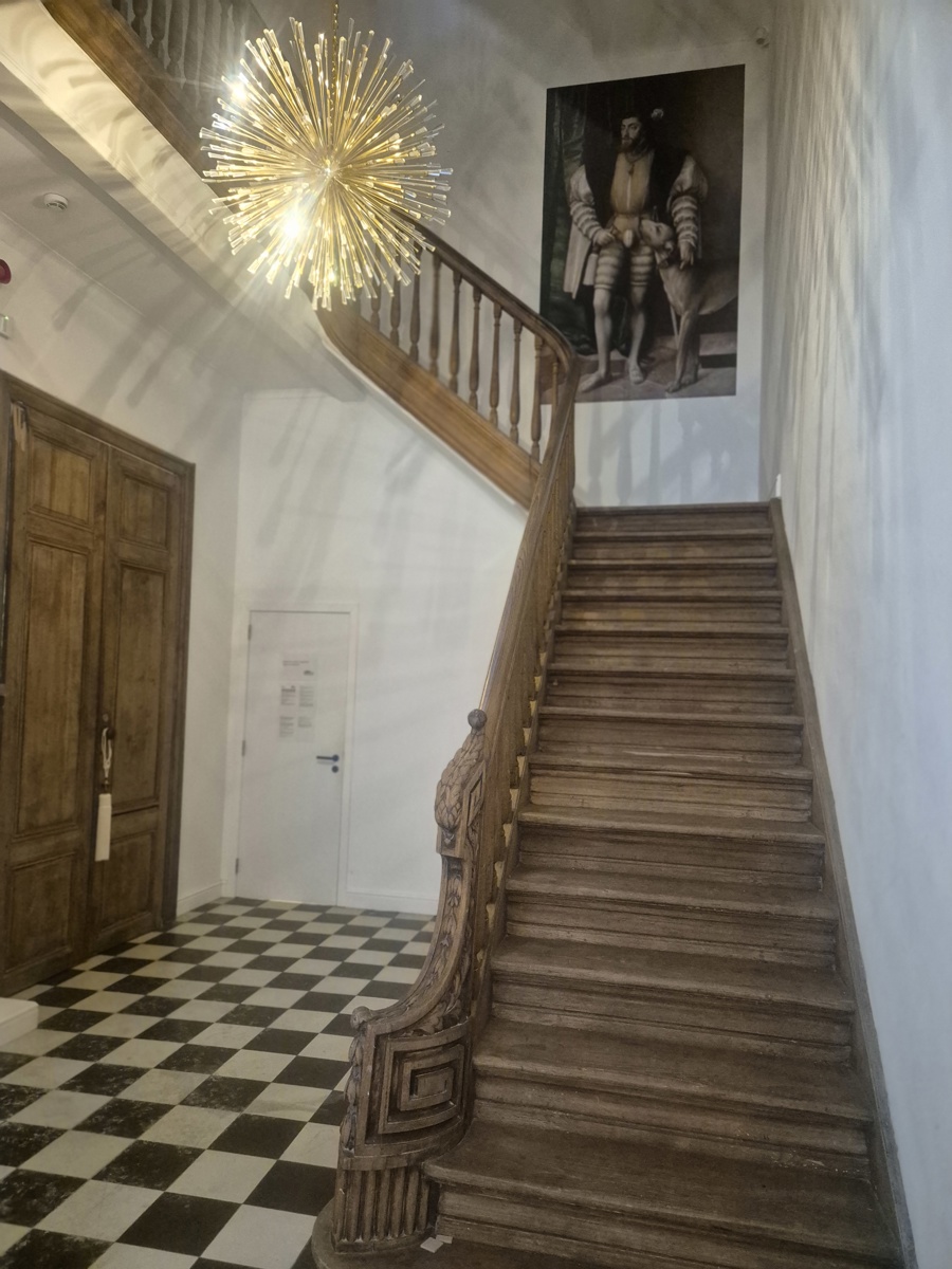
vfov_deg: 73.9
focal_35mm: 23
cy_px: 634
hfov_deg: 58.9
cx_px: 476
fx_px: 843
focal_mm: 5.4
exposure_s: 1/100
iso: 2000
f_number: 1.8
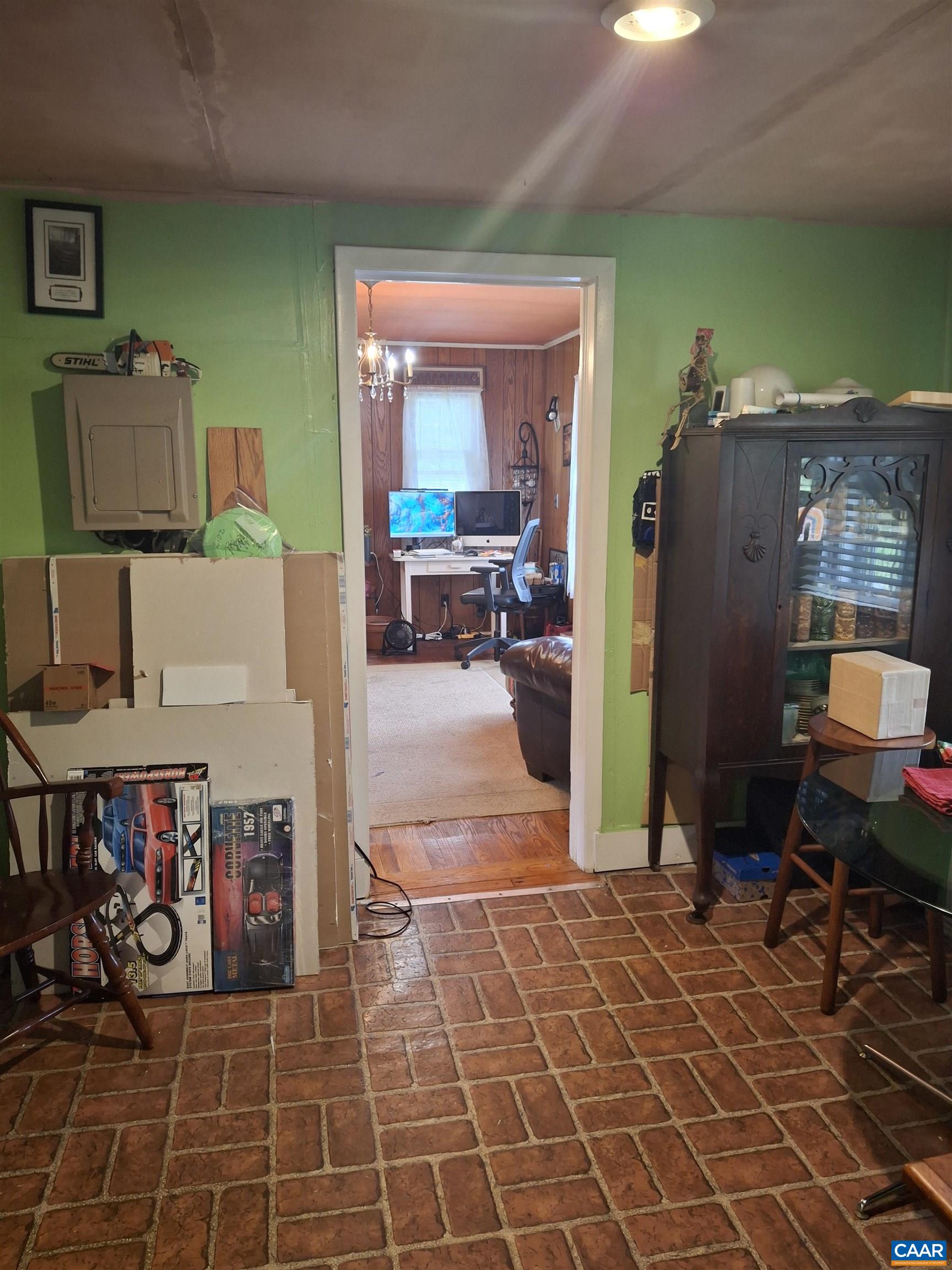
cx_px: 476
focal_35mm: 25
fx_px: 917
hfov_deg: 54.9
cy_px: 635
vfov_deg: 69.4
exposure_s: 1/50
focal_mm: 4.69
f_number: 1.8
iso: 200
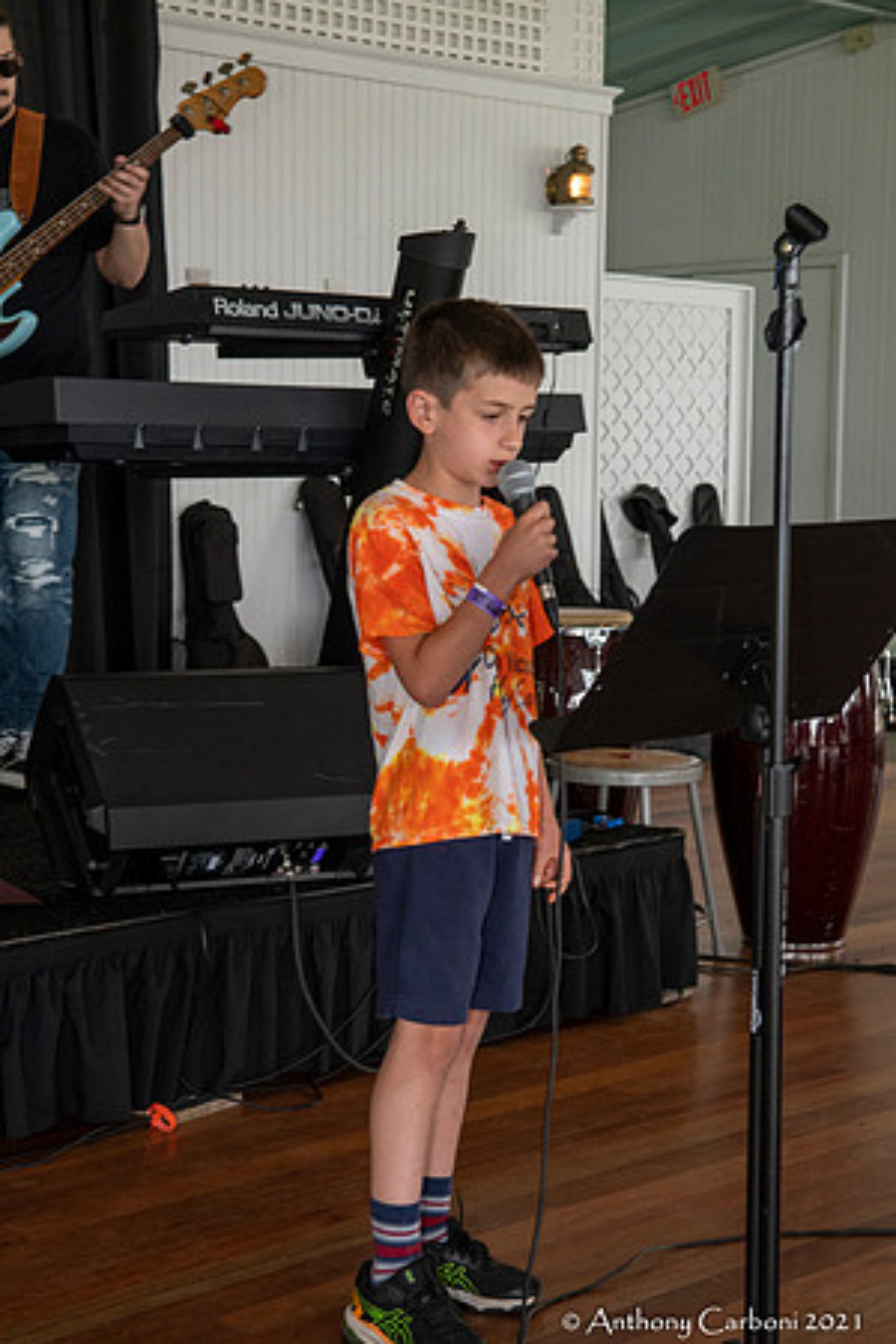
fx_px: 2240
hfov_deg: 22.6
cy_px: 672
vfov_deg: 33.4
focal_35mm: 60
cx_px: 448
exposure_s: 1/100
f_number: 7.1
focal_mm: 40
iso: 800
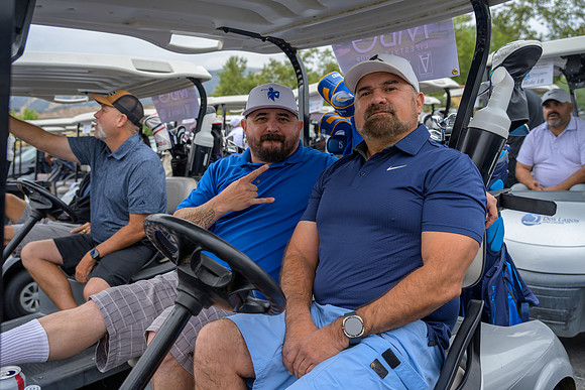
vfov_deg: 39.4
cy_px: 195
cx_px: 292
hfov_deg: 56.5
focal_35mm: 34
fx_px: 544
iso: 100
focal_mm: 33.5
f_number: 4
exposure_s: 1/200
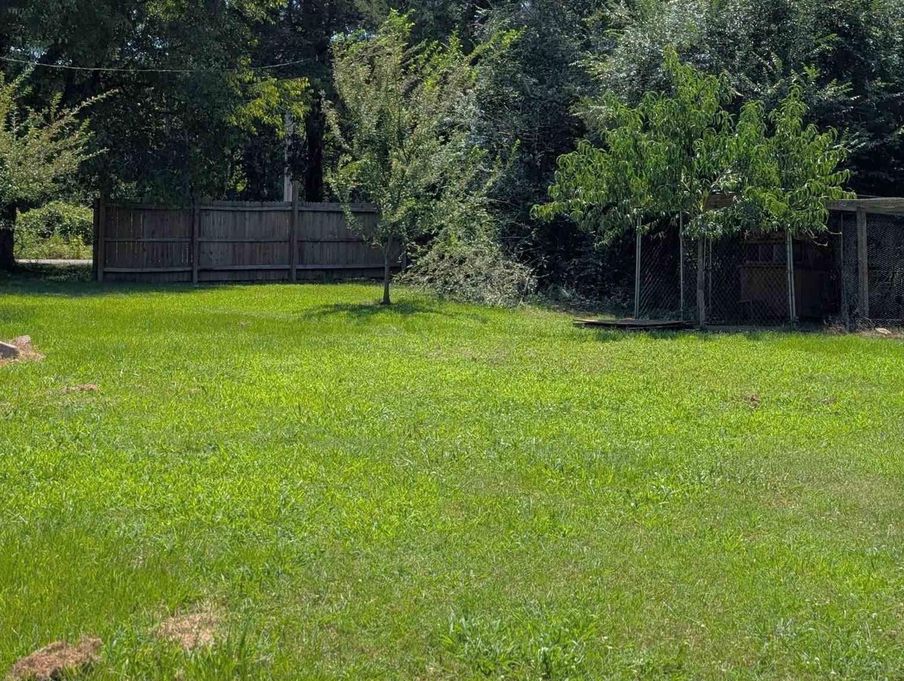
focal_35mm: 48
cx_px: 622
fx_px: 1255
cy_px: 160
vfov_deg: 29.8
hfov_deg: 39.0
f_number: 1.68
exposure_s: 1/1031
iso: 23
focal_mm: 6.9
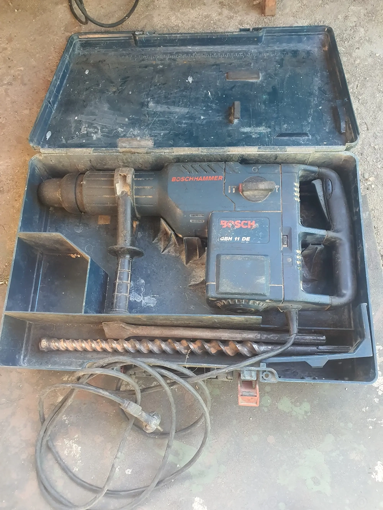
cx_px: 192
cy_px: 255
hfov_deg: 53.0
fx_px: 384
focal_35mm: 26
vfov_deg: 67.3
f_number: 2.4
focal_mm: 4.3
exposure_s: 1/100
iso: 250
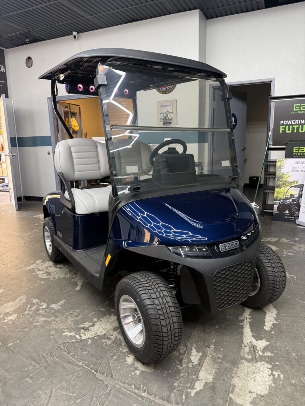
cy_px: 203
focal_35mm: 24
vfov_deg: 71.6
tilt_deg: -10.5
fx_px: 282
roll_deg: +2.3
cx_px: 152
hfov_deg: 56.8
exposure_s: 1/64
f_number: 1.78
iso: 200
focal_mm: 6.76
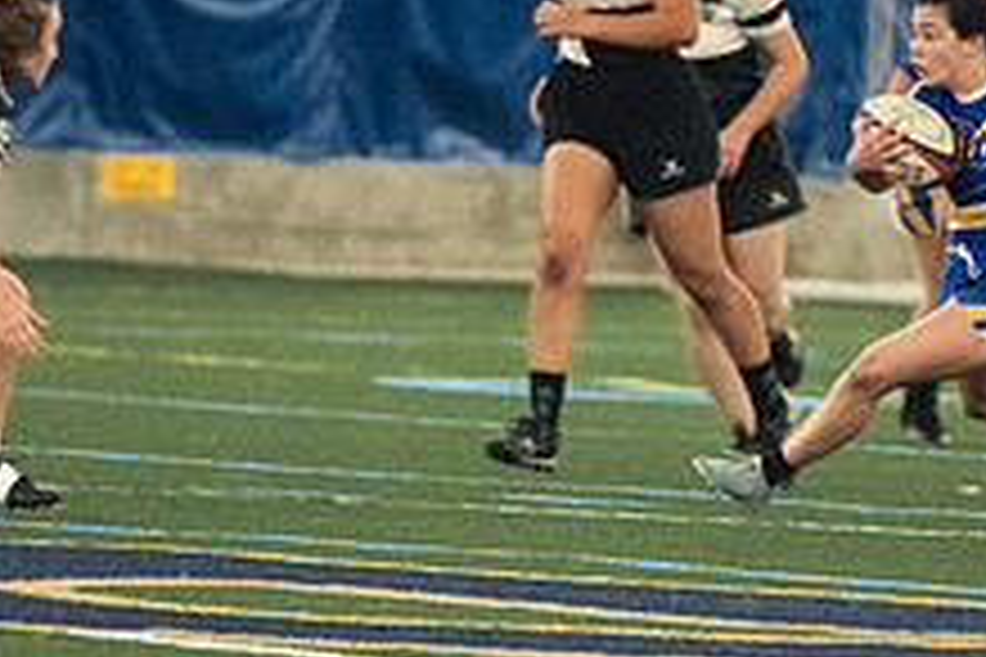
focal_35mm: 793
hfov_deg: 2.6
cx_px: 725
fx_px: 21718
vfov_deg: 1.7
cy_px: 603
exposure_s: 1/500
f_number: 2.8
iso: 10000
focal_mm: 200
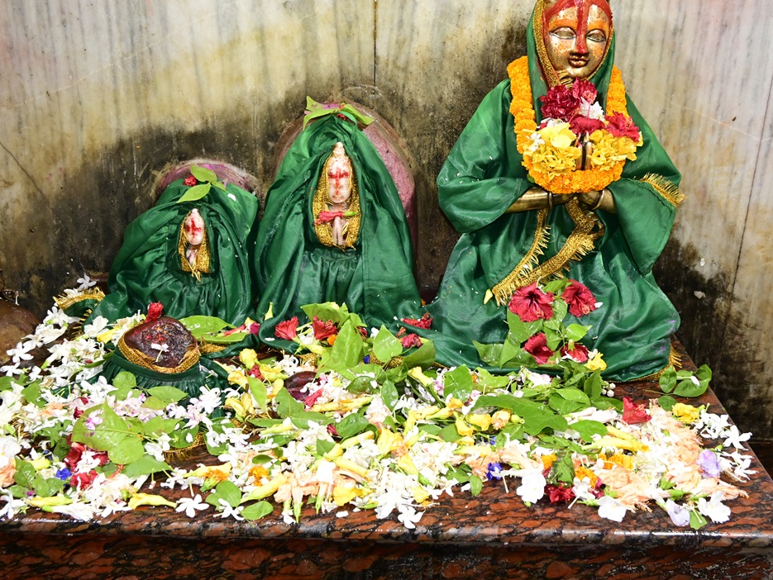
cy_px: 271
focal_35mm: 37
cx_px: 402
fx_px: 827
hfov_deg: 50.1
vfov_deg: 38.7
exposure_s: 1/100
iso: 1250
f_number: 5
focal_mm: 20
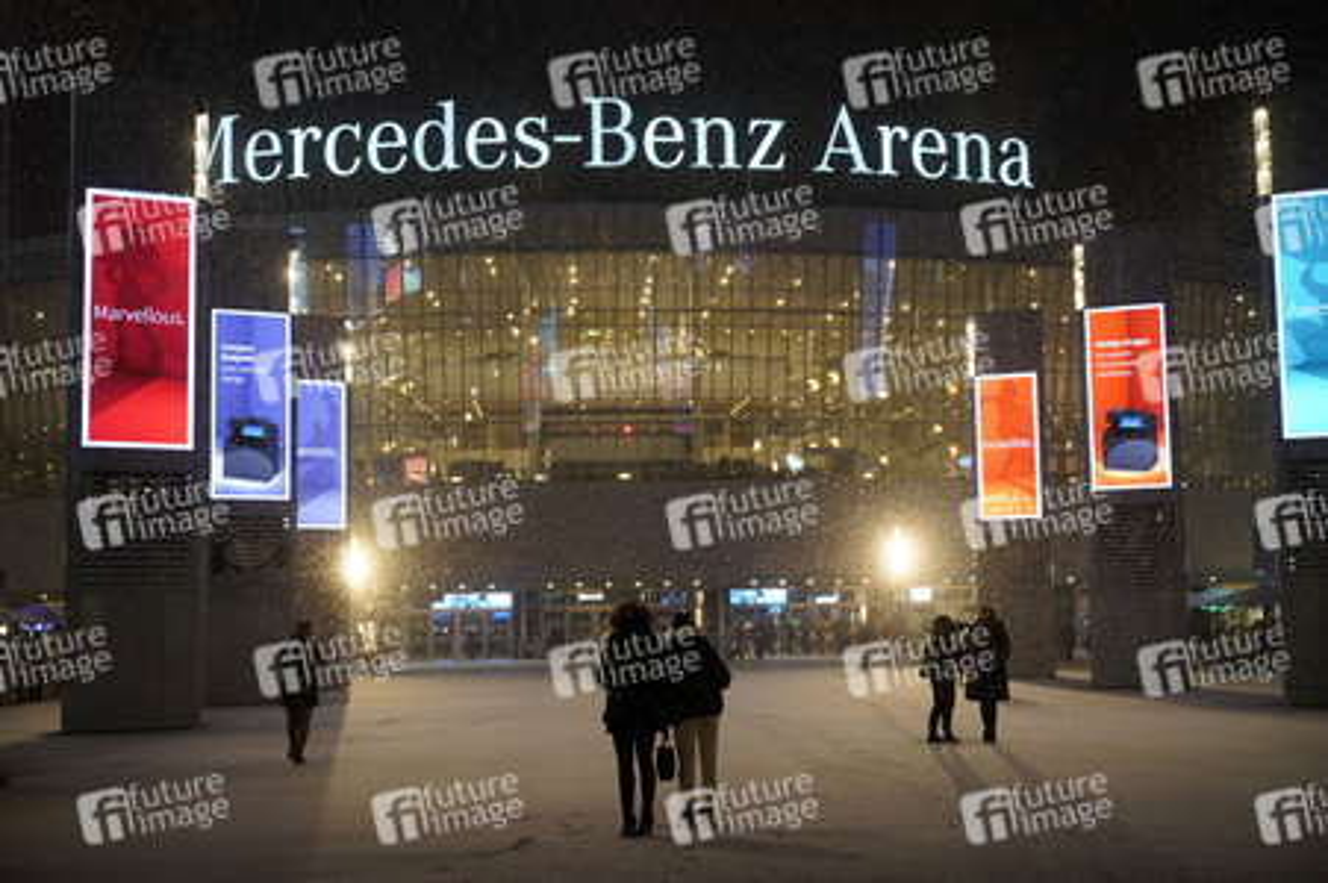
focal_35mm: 50
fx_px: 1843
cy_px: 442
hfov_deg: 39.6
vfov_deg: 27.0
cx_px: 664
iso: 640
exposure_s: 1/50
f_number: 2.8
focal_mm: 50
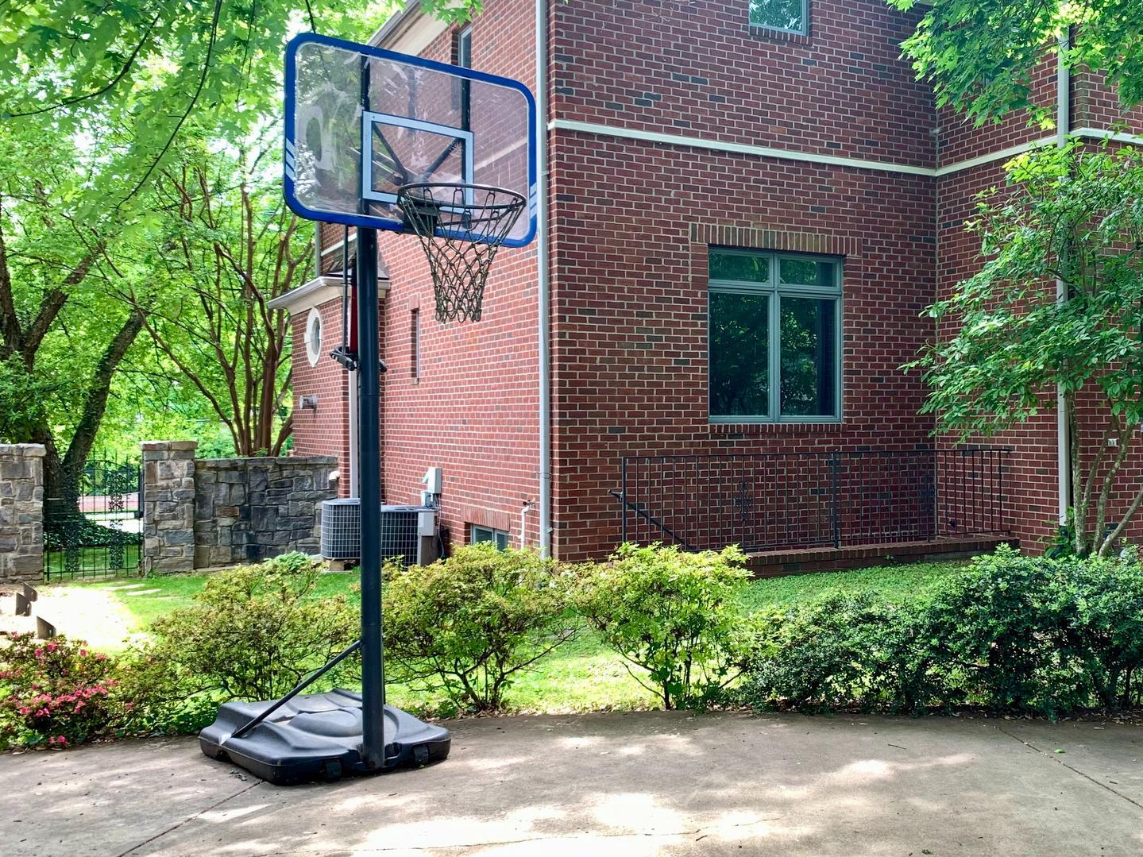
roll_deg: +0.0
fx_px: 1222
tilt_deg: -2.0
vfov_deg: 38.7
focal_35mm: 37
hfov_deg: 48.8
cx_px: 807
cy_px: 435
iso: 25
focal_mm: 4.25
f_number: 1.8
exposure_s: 1/122
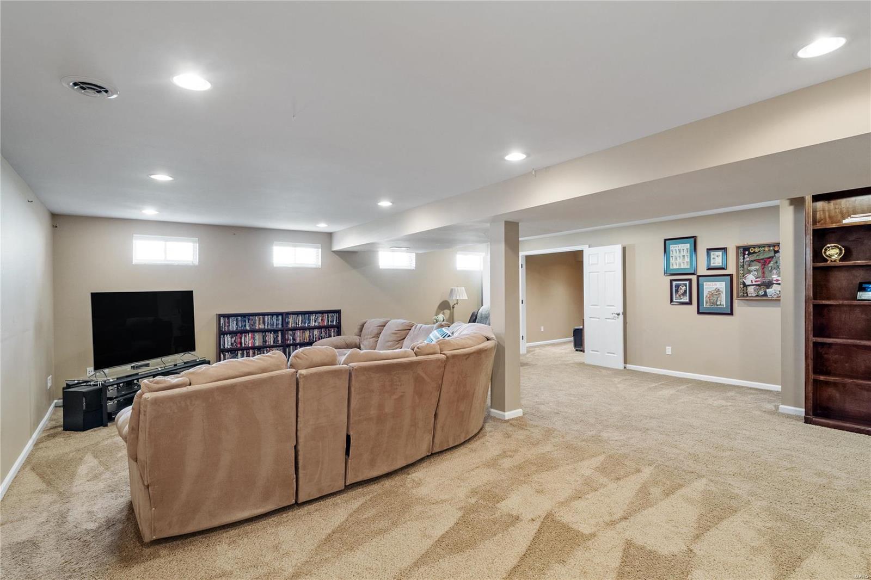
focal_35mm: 18
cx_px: 436
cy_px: 290
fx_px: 435
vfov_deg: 67.4
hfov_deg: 90.0
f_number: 6.3
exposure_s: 1/2.5
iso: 400
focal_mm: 9
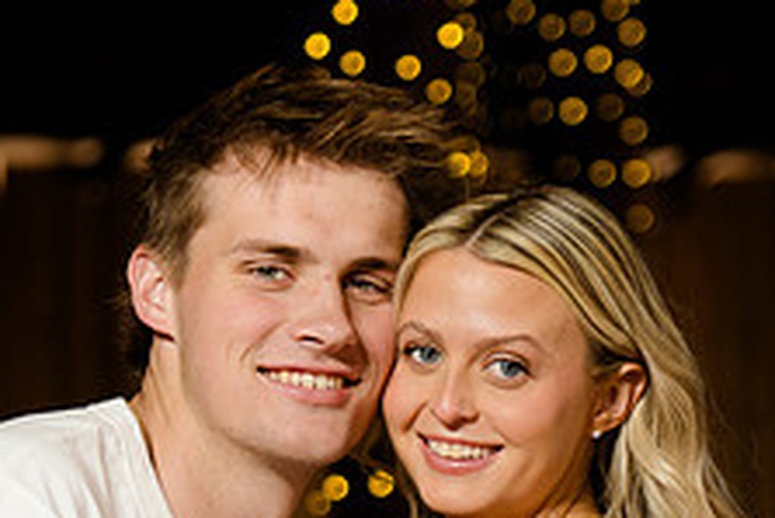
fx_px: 5881
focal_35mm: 273
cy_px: 516
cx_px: 209
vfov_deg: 5.0
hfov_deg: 7.5
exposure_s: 1/200
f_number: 4
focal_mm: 105
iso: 800
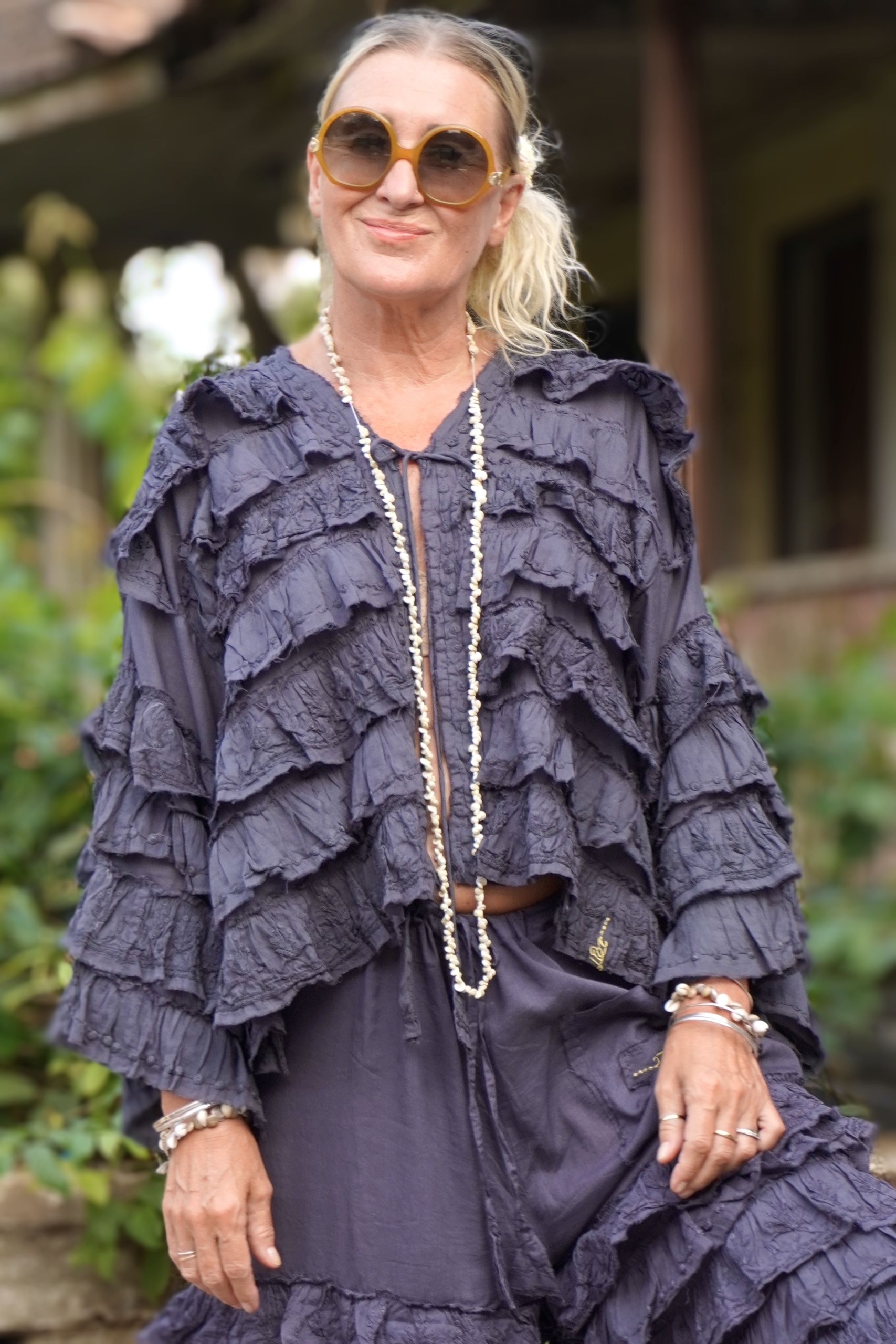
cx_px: 448
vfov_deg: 29.9
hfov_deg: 20.2
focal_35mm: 68
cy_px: 672
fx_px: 2519
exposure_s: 1/160
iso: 320
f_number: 5.6
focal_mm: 45
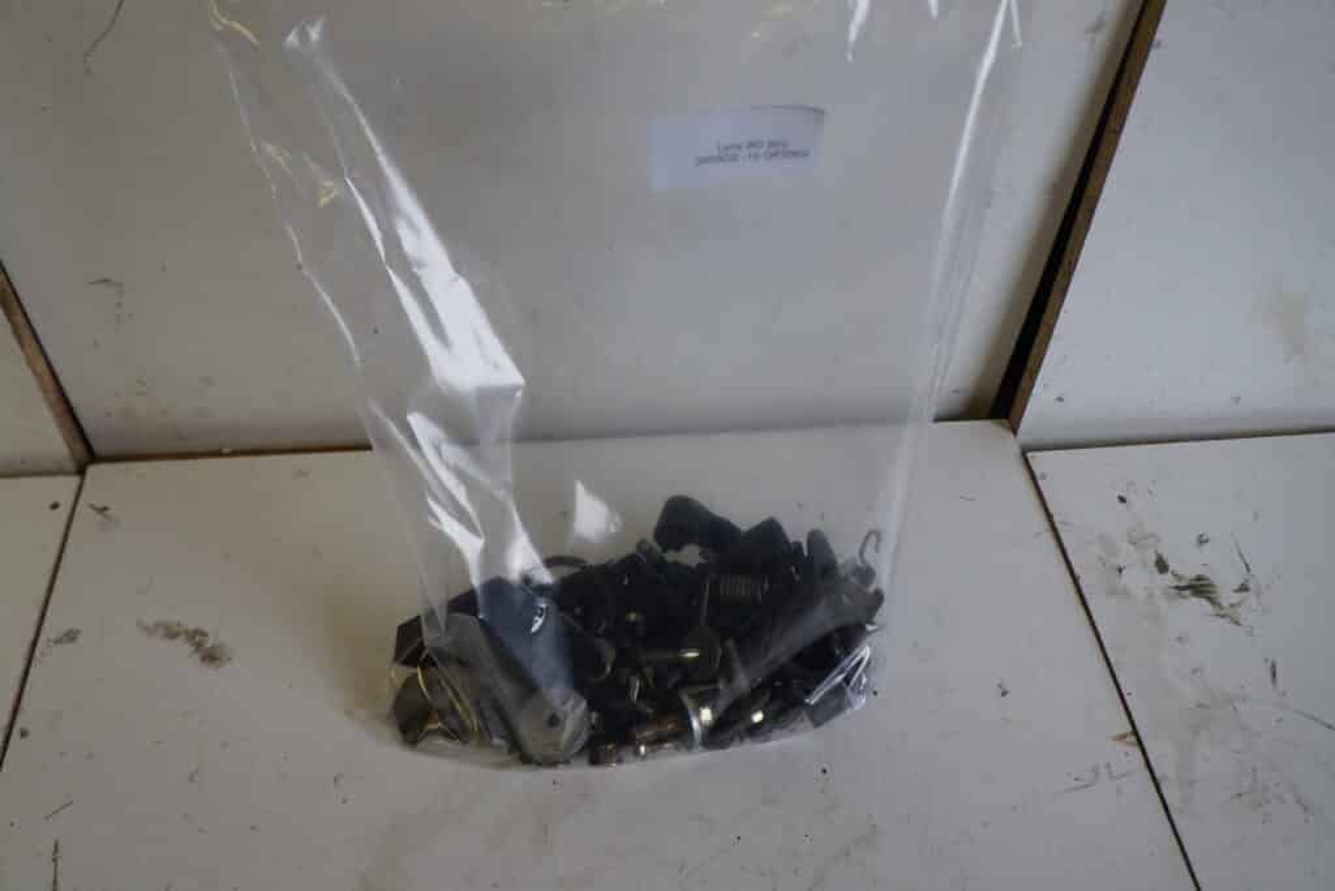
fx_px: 1001
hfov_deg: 67.4
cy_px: 446
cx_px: 668
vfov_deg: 47.9
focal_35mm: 27
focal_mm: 18
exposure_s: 1/60
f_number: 4
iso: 400
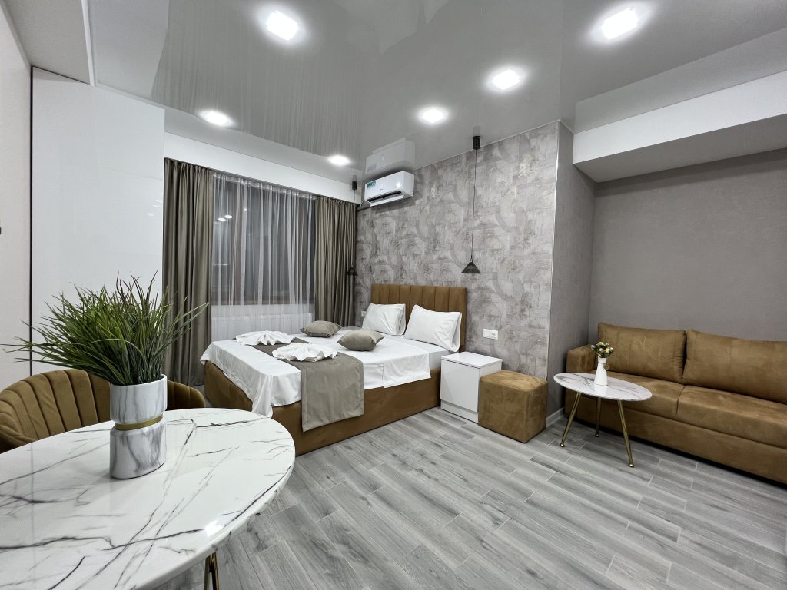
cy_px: 295
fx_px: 296
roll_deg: -2.1
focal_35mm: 13
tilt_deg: -2.0
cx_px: 394
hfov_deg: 106.2
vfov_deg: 89.9
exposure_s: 1/100
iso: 80
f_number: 1.8
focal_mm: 1.57
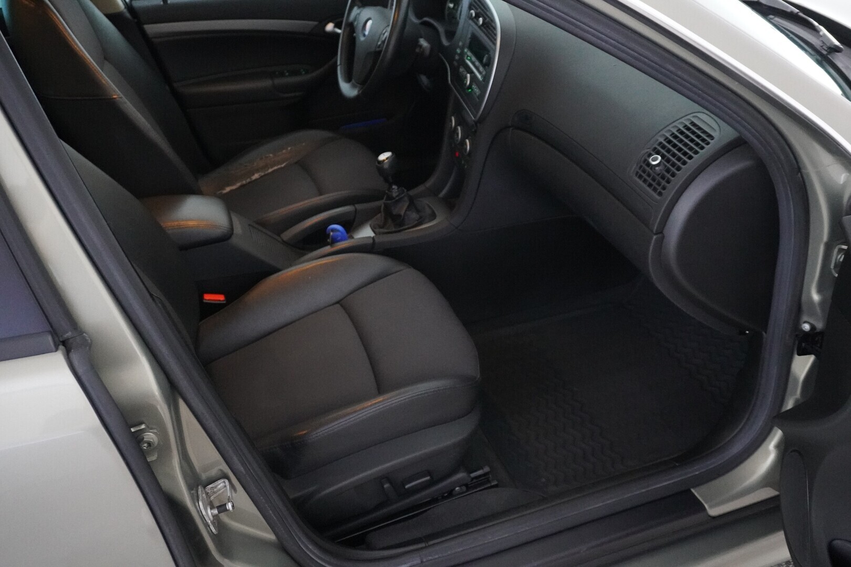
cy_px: 284
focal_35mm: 32
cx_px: 426
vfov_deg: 41.7
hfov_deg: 59.5
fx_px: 745
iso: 6400
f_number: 4
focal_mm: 21
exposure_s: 1/60
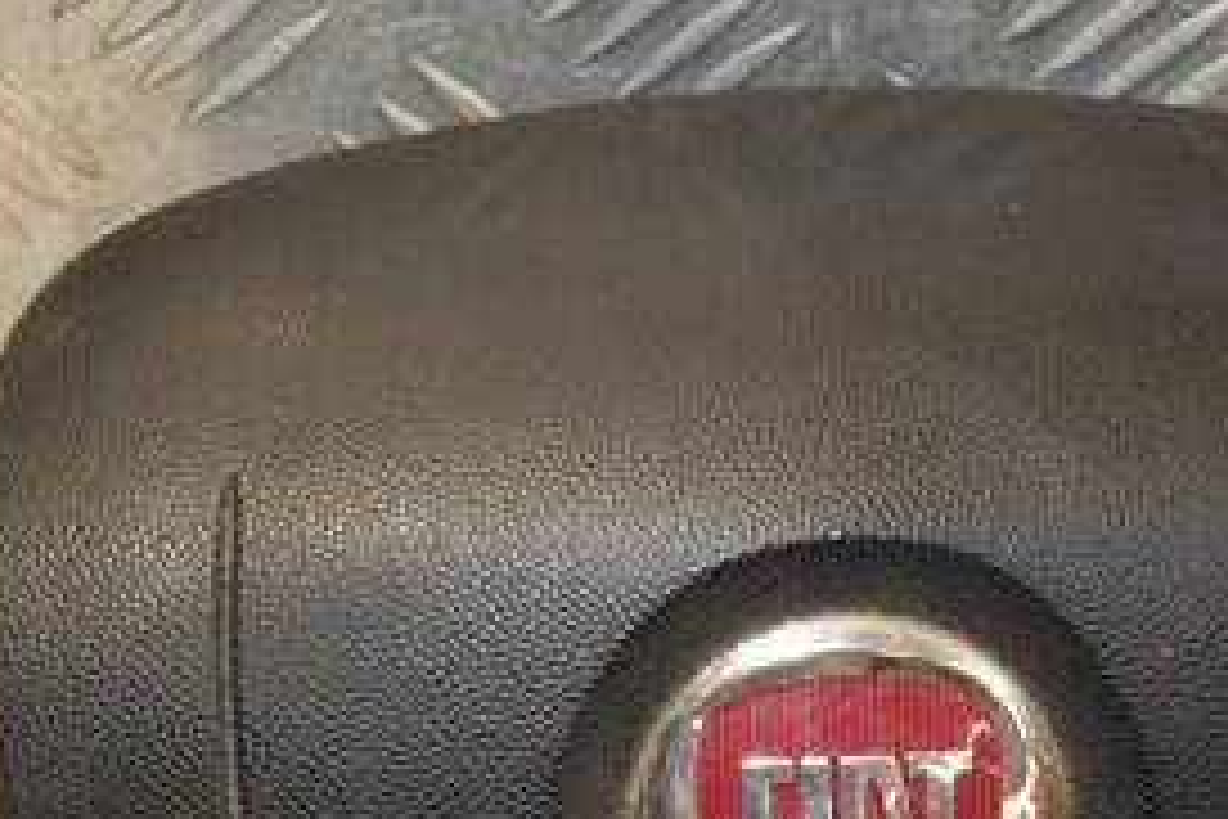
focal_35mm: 191
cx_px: 652
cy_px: 886
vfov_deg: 7.2
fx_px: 6515
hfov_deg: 10.8
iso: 800
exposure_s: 1/160
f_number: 5
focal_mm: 58
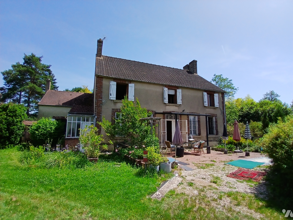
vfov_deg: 74.7
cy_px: 110
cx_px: 146
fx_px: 144
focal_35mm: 17
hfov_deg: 91.0
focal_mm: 1.4
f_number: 2.2
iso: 50
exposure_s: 1/1199
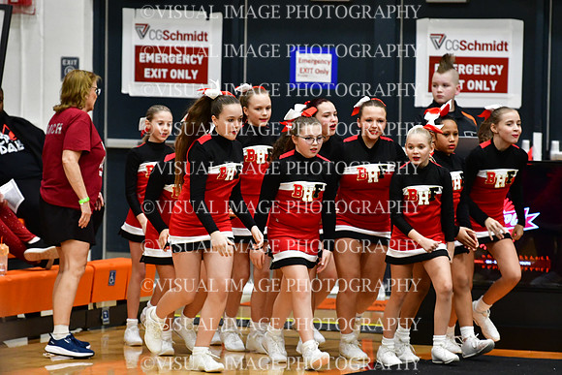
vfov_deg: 4.6
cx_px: 281
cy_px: 188
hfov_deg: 6.9
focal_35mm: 300
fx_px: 4684
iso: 5000
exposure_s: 1/500
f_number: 3.5
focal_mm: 200
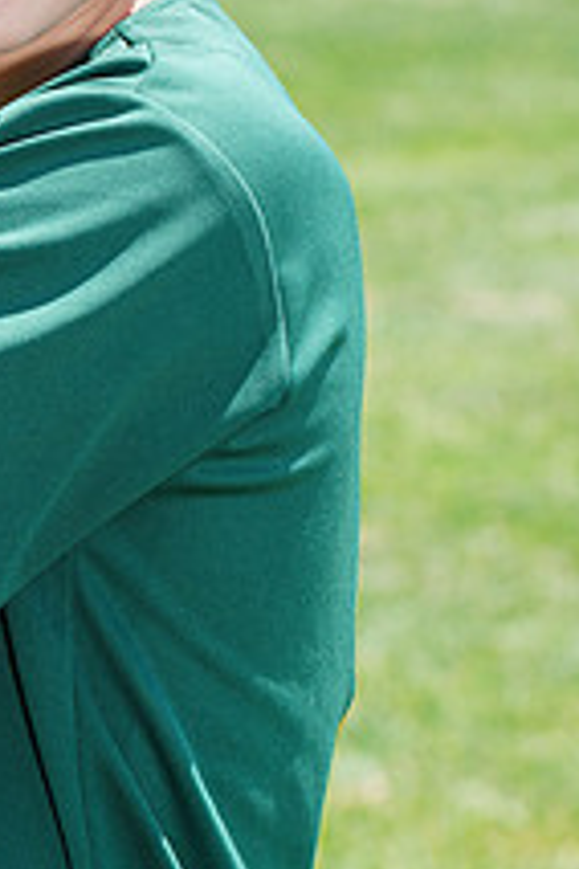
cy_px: -233
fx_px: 11241
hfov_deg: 2.9
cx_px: -84
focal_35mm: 466
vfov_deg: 4.4
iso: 200
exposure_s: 1/200
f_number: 10
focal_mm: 171
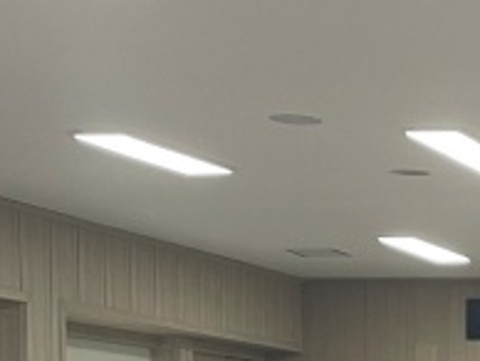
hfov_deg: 13.9
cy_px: 668
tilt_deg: -4.5
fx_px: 1860
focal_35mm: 134
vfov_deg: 10.4
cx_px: 690
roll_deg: -0.3
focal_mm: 4.2
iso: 100
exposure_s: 1/60
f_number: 1.6
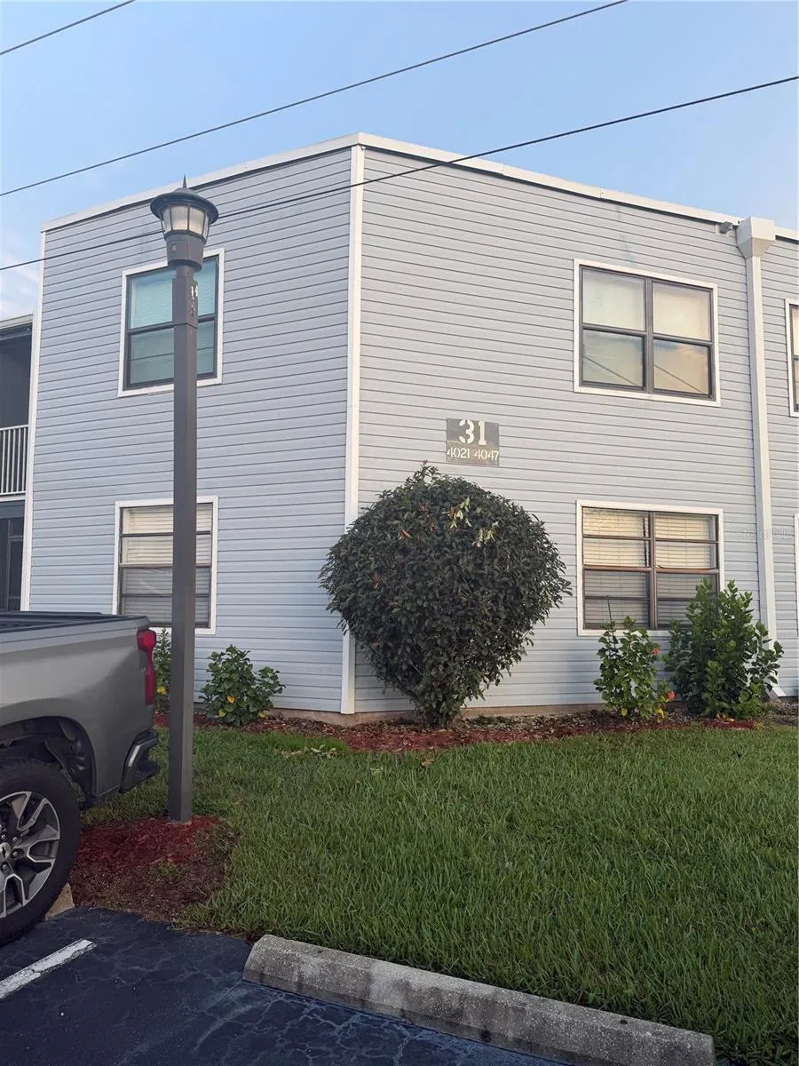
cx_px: 400
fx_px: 739
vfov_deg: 71.6
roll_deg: -0.4
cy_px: 533
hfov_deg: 56.8
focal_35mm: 24
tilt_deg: +4.9
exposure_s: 1/121
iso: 50
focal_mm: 6.76
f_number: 1.78
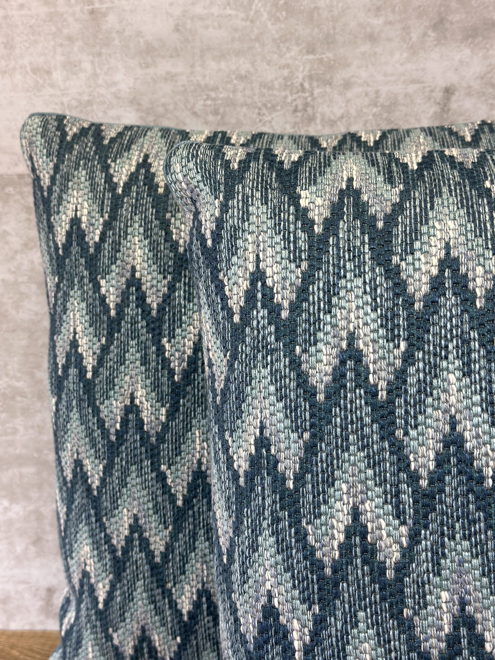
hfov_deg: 30.3
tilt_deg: -14.8
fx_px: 915
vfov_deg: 39.7
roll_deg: +2.7
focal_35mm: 48
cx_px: 248
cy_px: 330
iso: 100
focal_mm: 6.86
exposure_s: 1/170
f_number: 1.78
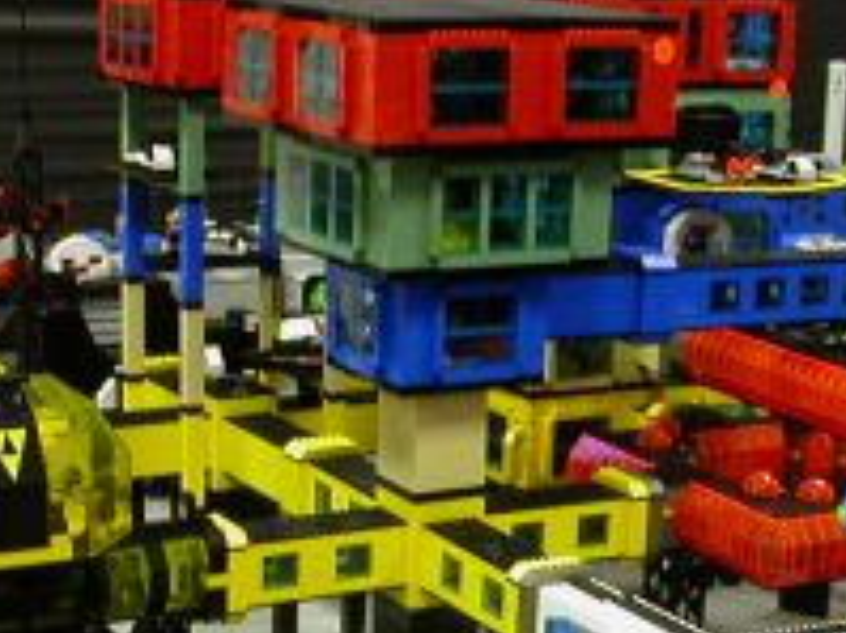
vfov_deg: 15.7
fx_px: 2272
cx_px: 429
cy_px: 588
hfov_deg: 21.1
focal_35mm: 93
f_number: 2.7
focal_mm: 5.6
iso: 100
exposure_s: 1/8.8
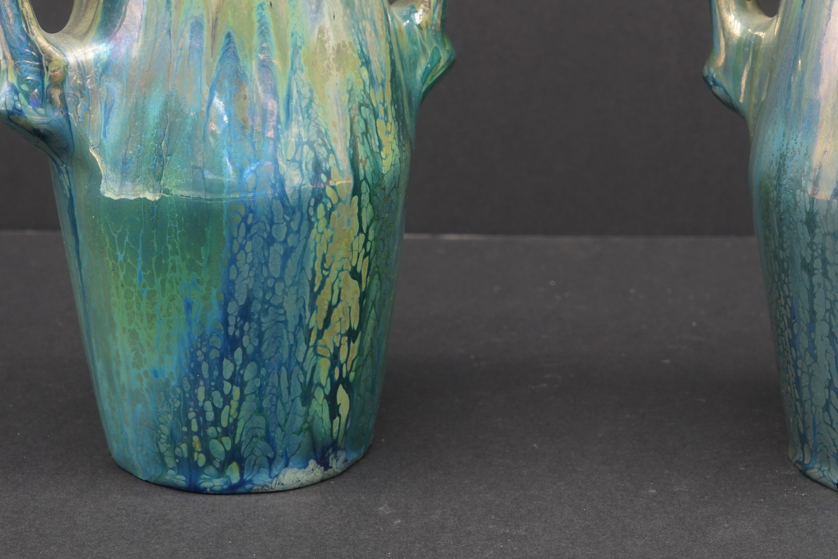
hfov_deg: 27.5
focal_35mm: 73
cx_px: 570
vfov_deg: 18.6
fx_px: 1699
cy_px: 164
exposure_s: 1/5
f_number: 13
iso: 100
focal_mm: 46
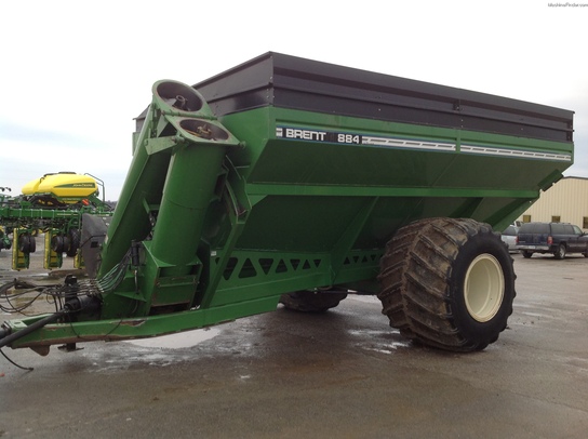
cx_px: 294
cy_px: 220
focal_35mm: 35
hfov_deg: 52.7
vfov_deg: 40.6
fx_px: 593
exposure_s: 1/30
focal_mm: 4.28
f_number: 2.4
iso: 50
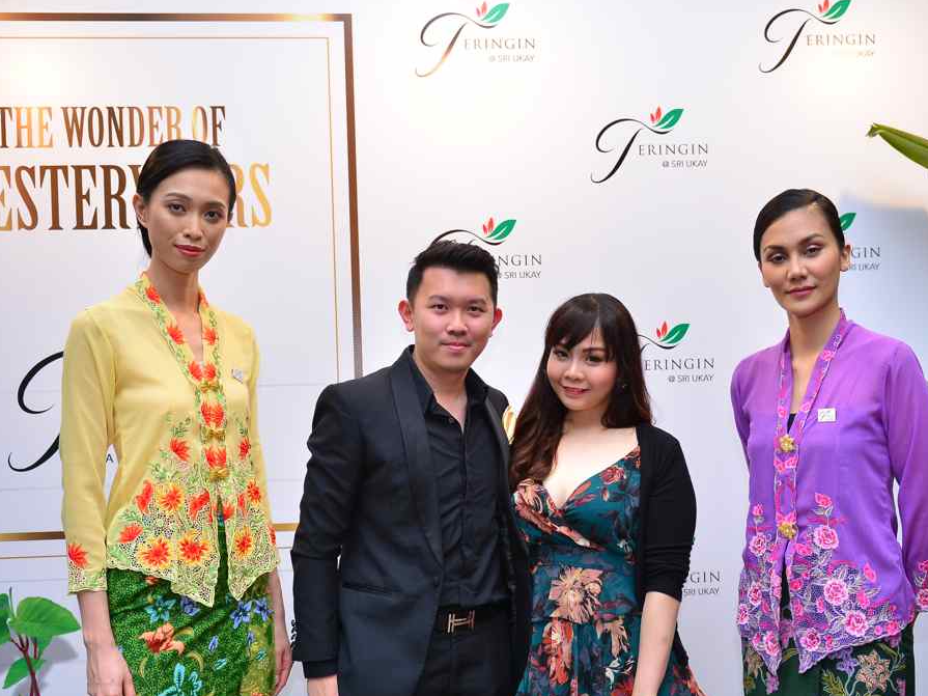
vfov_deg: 32.8
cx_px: 508
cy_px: 422
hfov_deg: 42.9
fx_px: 1179
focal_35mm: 44
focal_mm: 32
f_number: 2.8
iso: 800
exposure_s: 1/125
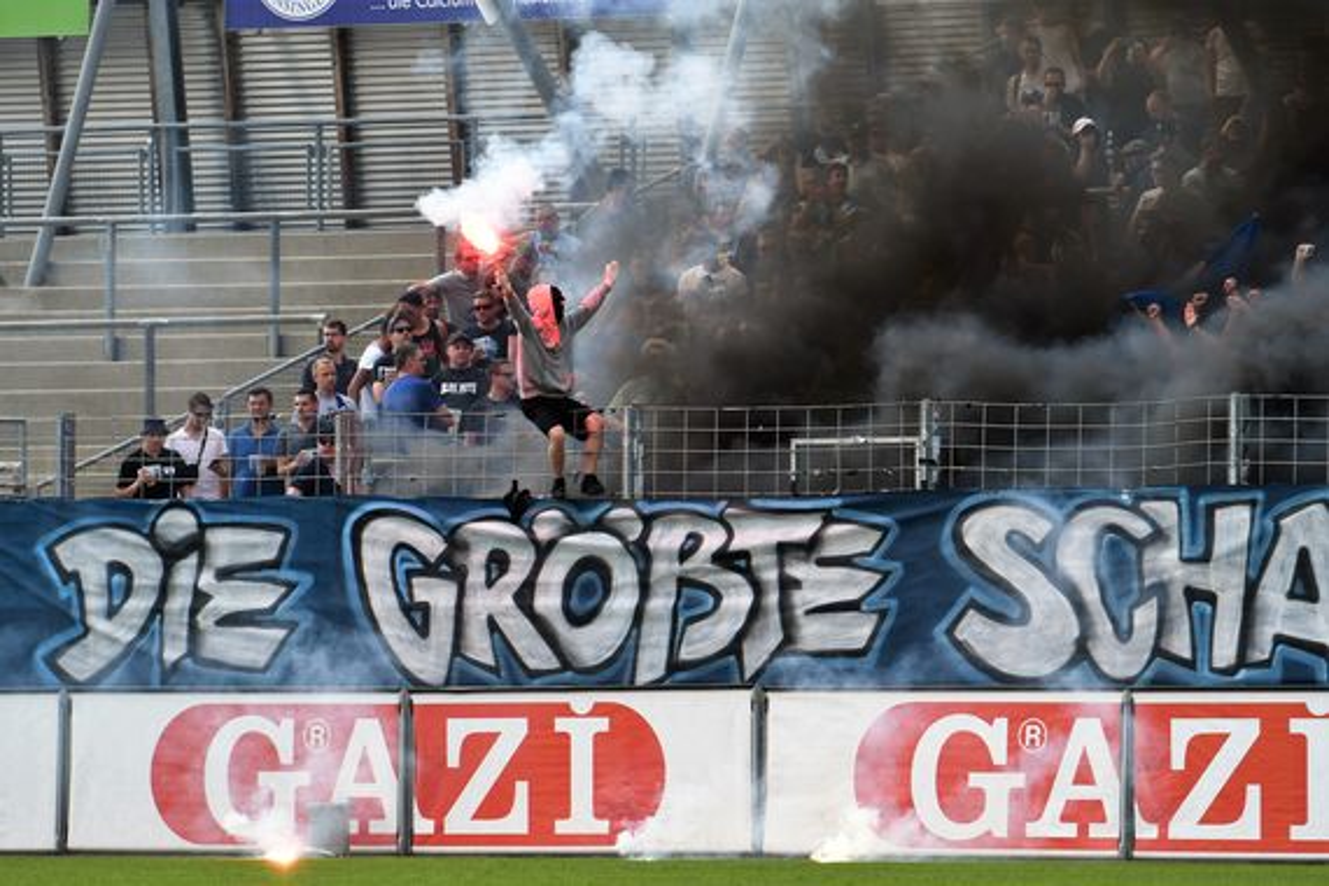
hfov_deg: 6.9
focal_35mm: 300
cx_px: 664
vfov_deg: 4.6
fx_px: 11074
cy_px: 443
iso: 180
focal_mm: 200
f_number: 4.5
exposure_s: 1/1000
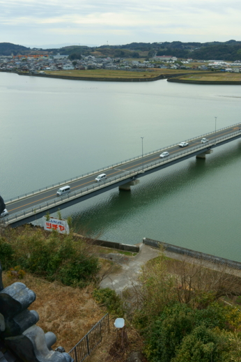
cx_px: 179
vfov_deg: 51.9
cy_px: 177
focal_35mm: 37
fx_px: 372
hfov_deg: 35.2
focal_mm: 24
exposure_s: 1/125
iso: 100
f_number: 9.5
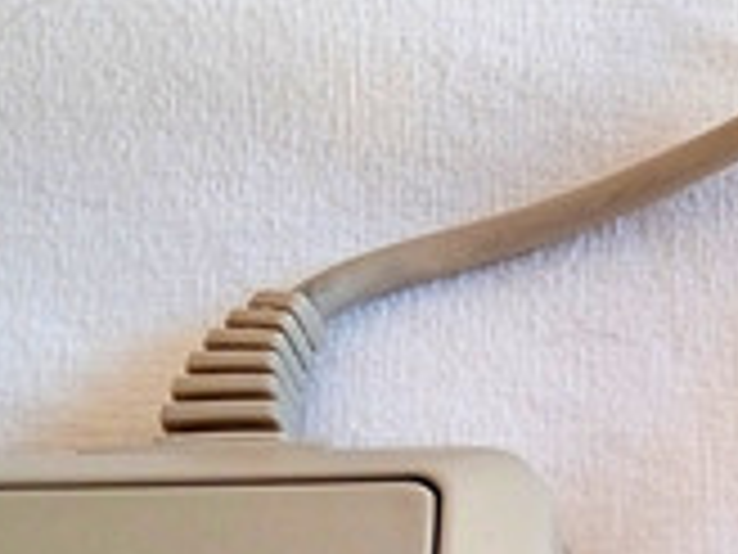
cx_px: 796
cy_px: 748
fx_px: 2324
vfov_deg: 13.1
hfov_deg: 17.5
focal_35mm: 109
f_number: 2.2
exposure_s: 1/24
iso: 247
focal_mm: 3.43
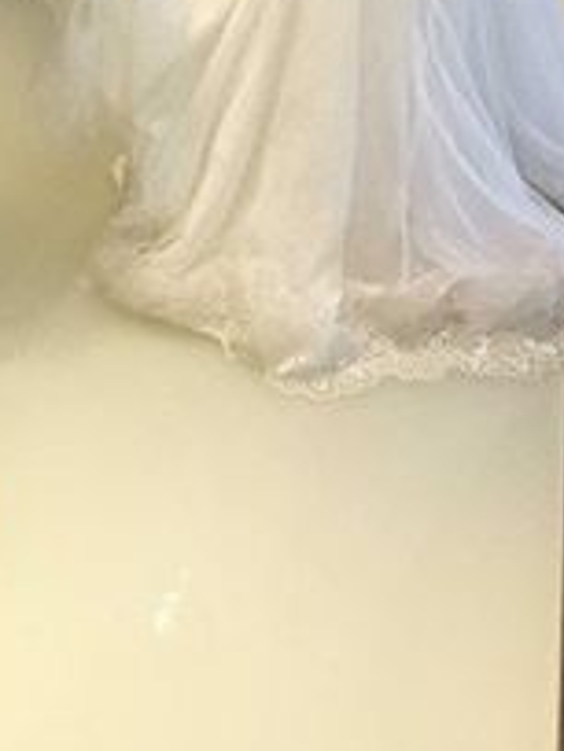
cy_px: -173
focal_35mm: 91
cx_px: 133
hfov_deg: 16.1
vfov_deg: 20.1
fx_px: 1977
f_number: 2.2
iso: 40
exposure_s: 1/30
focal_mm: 4.15
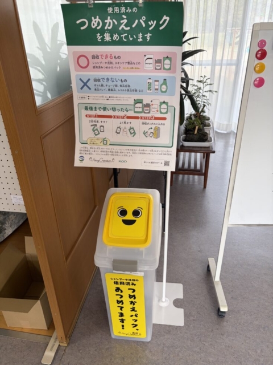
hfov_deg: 53.1
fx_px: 273
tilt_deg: -29.0
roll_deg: +2.1
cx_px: 136
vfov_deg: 67.3
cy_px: 182
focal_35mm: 26
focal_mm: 5.96
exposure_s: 1/176
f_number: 1.6
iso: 50
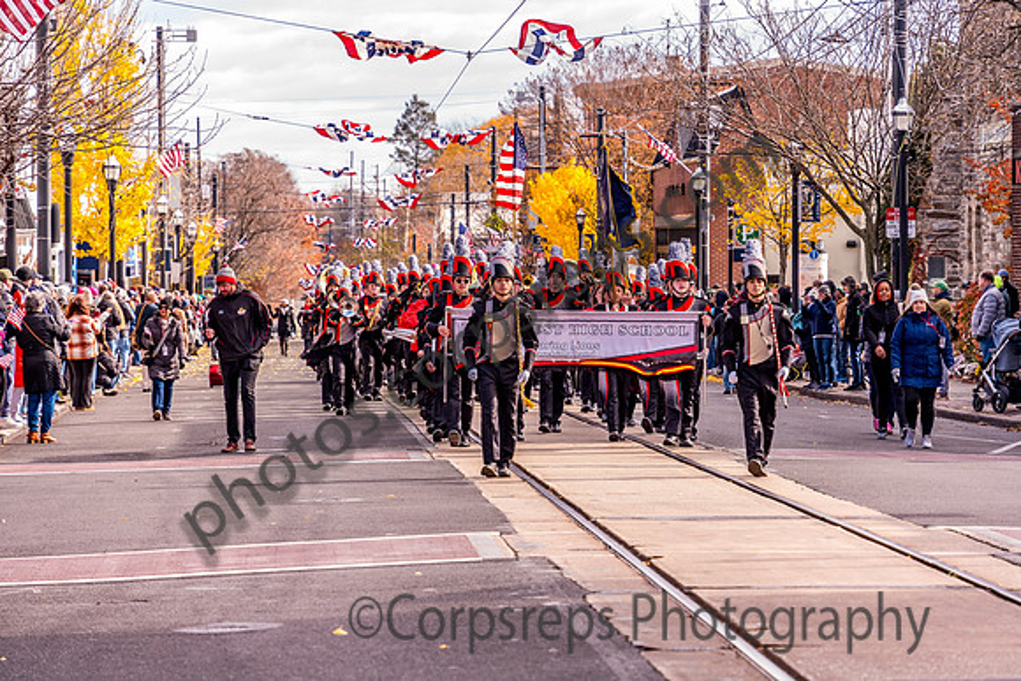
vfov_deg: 8.9
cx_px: 510
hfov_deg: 13.2
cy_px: 340
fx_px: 4397
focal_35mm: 155
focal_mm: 155
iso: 800
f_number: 6.3
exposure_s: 1/400
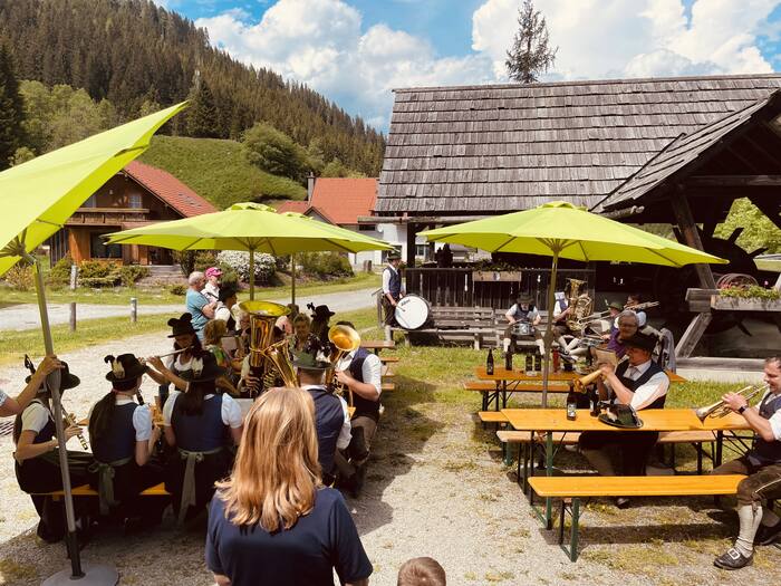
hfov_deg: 67.3
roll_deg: -0.4
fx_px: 587
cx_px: 390
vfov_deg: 53.1
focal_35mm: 26
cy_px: 293
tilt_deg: -5.8
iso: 32
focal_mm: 4.2
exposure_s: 1/2174
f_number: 1.6
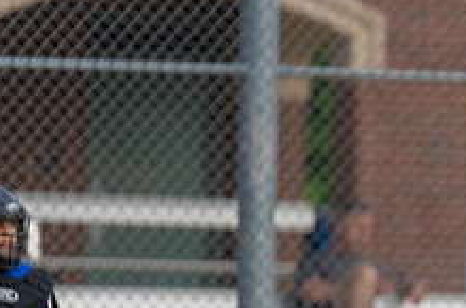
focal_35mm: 635
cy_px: 352
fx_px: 8202
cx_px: 588
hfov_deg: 3.2
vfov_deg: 2.2
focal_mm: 200
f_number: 2.8
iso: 1000
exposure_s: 1/1000
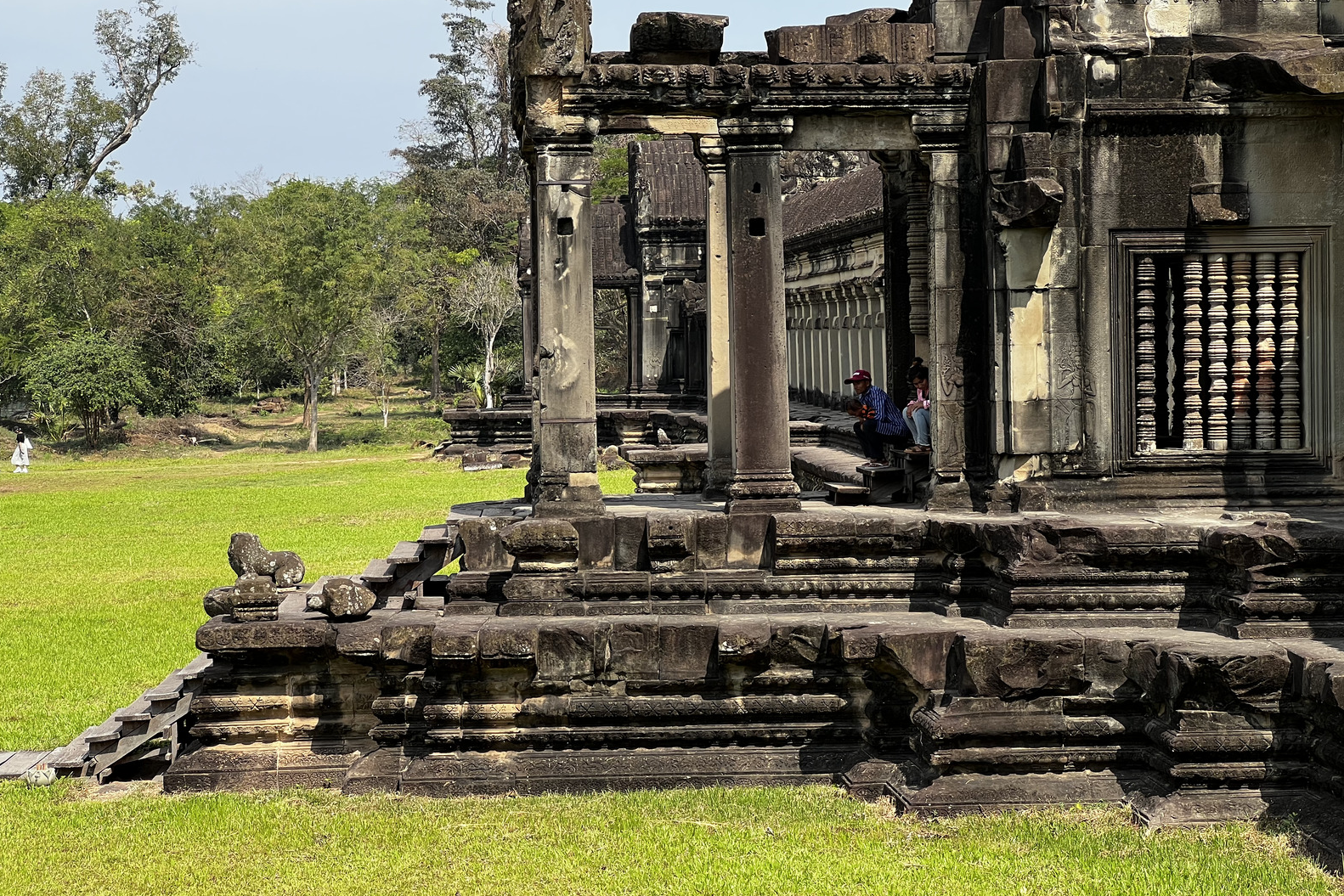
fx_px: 3024
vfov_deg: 16.9
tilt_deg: -1.1
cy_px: 420
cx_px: 669
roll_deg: +1.1
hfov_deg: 25.1
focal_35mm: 81
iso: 32
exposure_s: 1/455
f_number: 2.8
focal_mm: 9
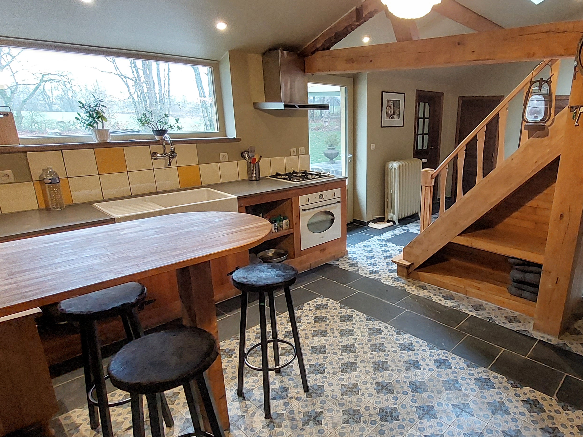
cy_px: 227
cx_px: 372
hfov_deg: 77.3
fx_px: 354
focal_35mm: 21
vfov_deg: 63.4
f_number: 2.2
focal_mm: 1.74
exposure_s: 1/33
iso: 320
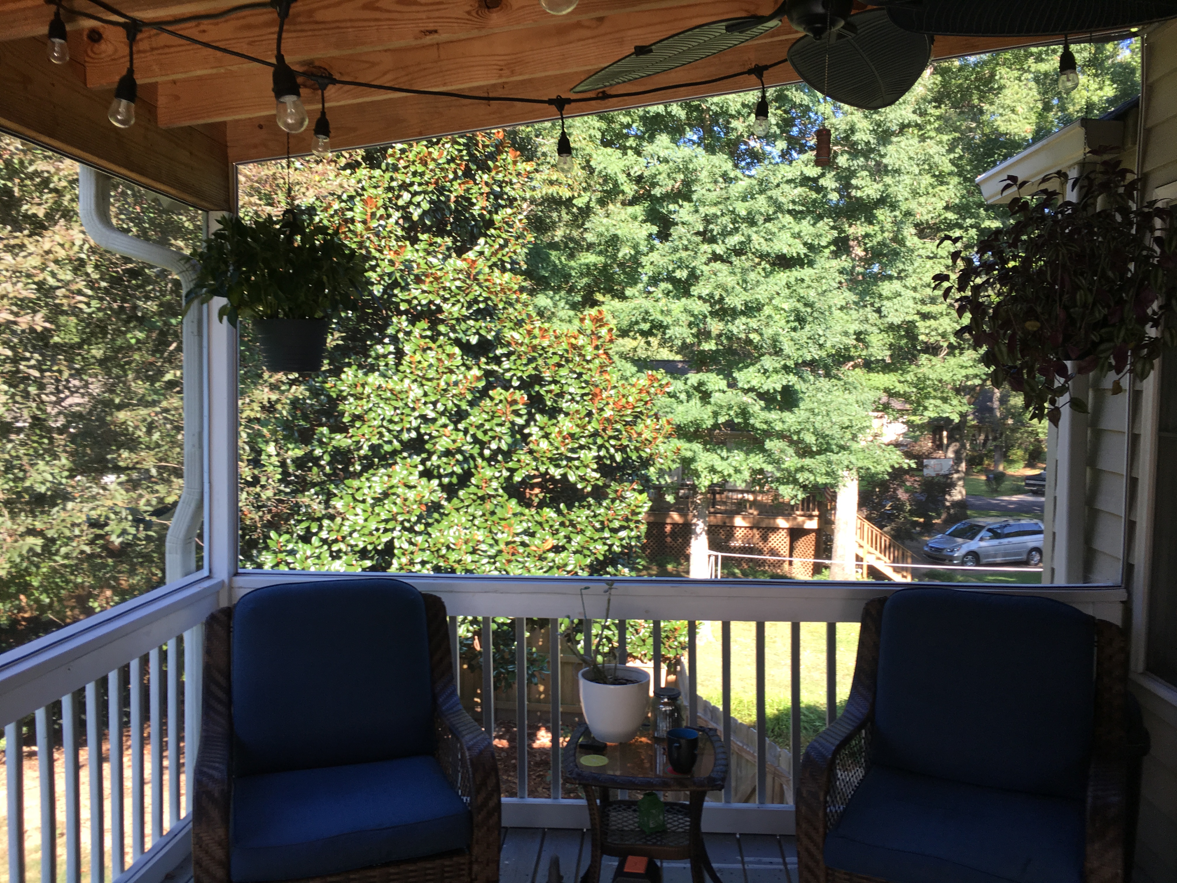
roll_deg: -0.9
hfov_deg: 61.7
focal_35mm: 29
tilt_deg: -2.1
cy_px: 442
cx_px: 588
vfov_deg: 48.2
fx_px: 986
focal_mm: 4.15
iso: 25
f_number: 2.2
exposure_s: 1/125
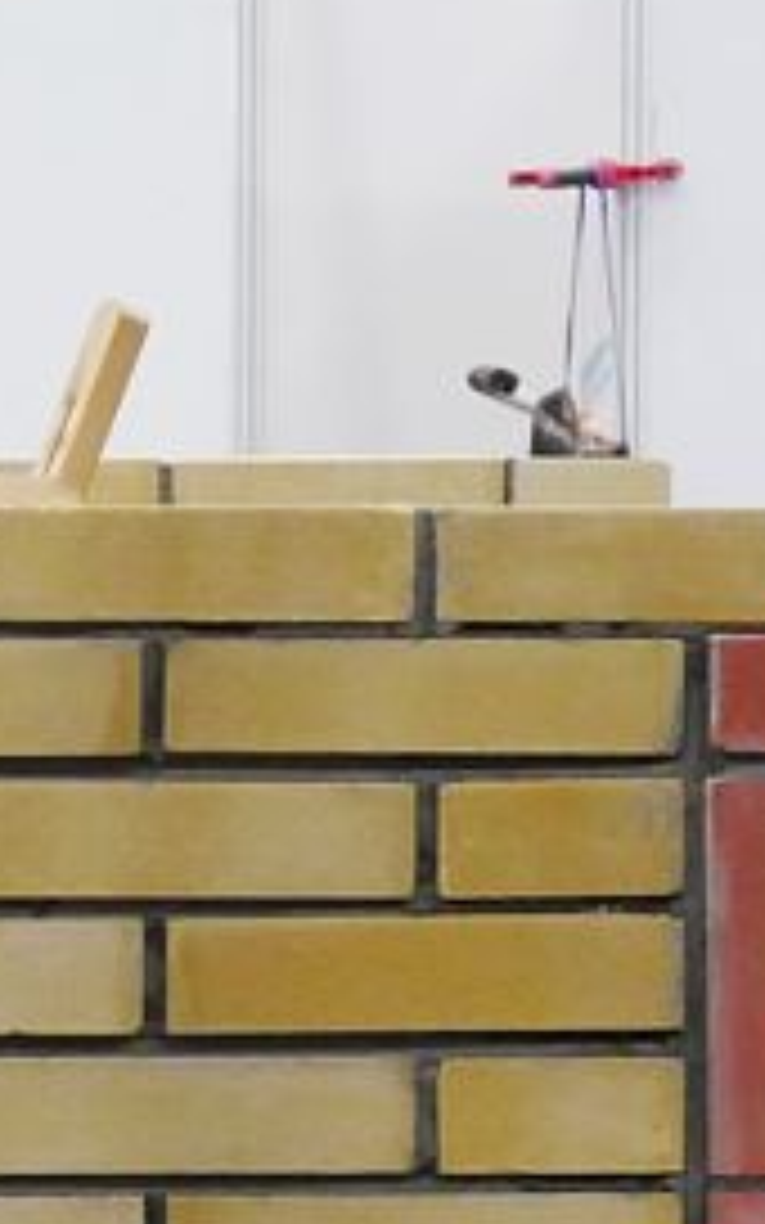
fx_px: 19014
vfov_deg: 3.7
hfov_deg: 2.3
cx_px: -1508
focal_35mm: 570
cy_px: 1526
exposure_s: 1/60
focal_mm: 61
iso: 3200
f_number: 5.2
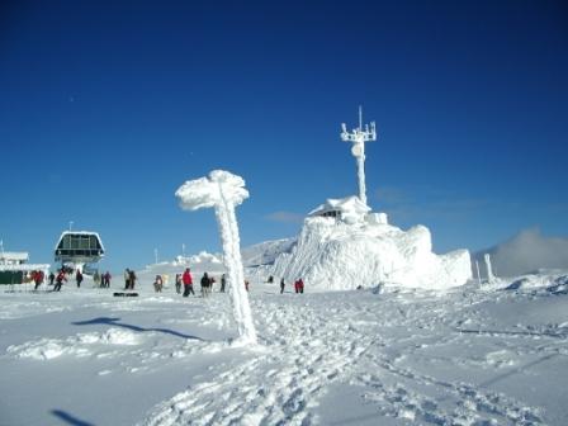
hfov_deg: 52.6
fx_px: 574
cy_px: 213
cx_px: 284
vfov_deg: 40.7
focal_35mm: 35
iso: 50
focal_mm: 5.8
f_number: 4.3
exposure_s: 1/1000
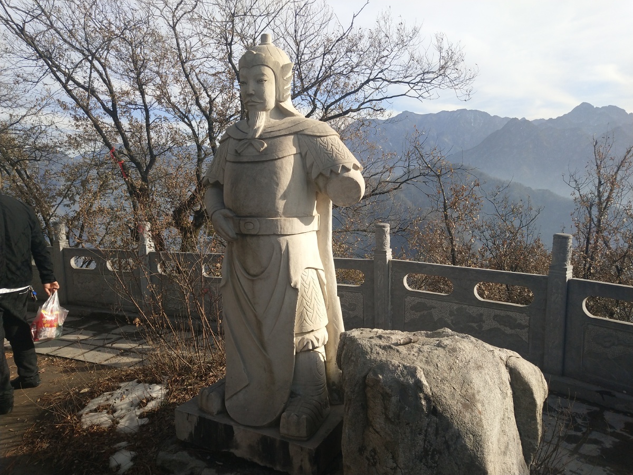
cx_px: 316
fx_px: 549
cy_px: 238
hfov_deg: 60.0
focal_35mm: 30
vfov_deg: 46.8
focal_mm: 3.95
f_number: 1.8
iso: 69
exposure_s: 1/1744
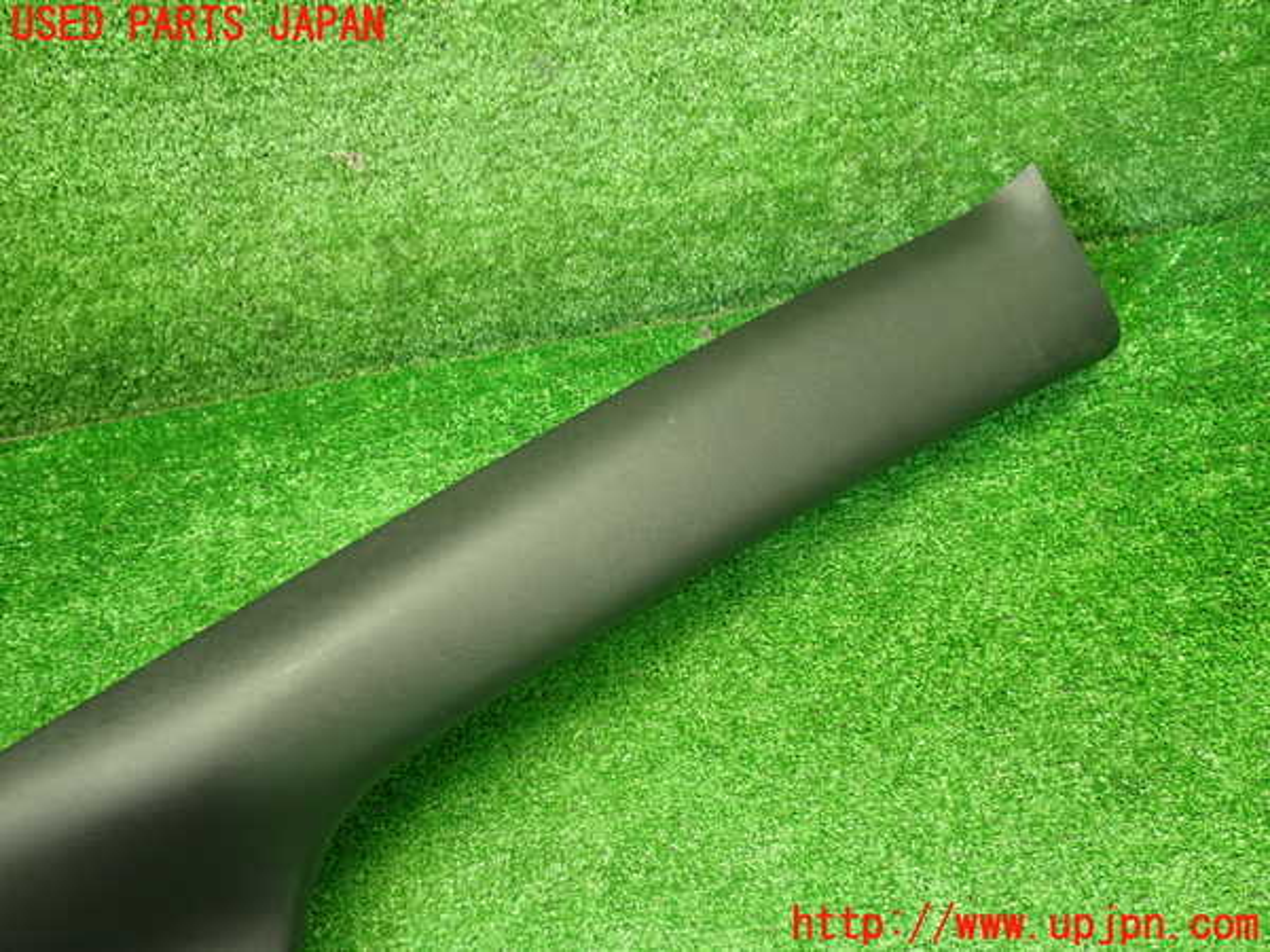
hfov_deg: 60.0
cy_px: 476
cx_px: 635
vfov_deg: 46.8
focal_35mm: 30
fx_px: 1101
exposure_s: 1/30
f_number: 2.3
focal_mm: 5.4
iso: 320
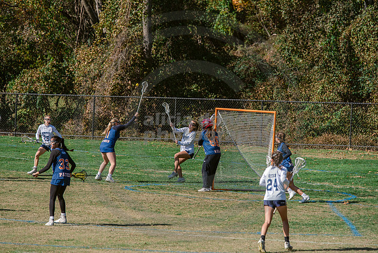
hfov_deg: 10.3
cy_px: 127
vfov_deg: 6.9
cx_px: 189
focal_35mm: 200
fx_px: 2100
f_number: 5
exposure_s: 1/1600
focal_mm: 200
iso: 250
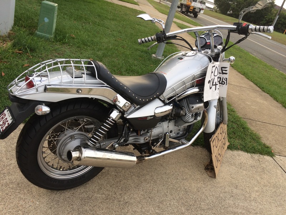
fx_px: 240
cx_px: 143
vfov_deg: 48.2
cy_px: 108
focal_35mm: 29
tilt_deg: -24.8
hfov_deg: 61.7
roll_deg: -17.2
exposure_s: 1/124
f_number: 2.2
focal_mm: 4.15
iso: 32
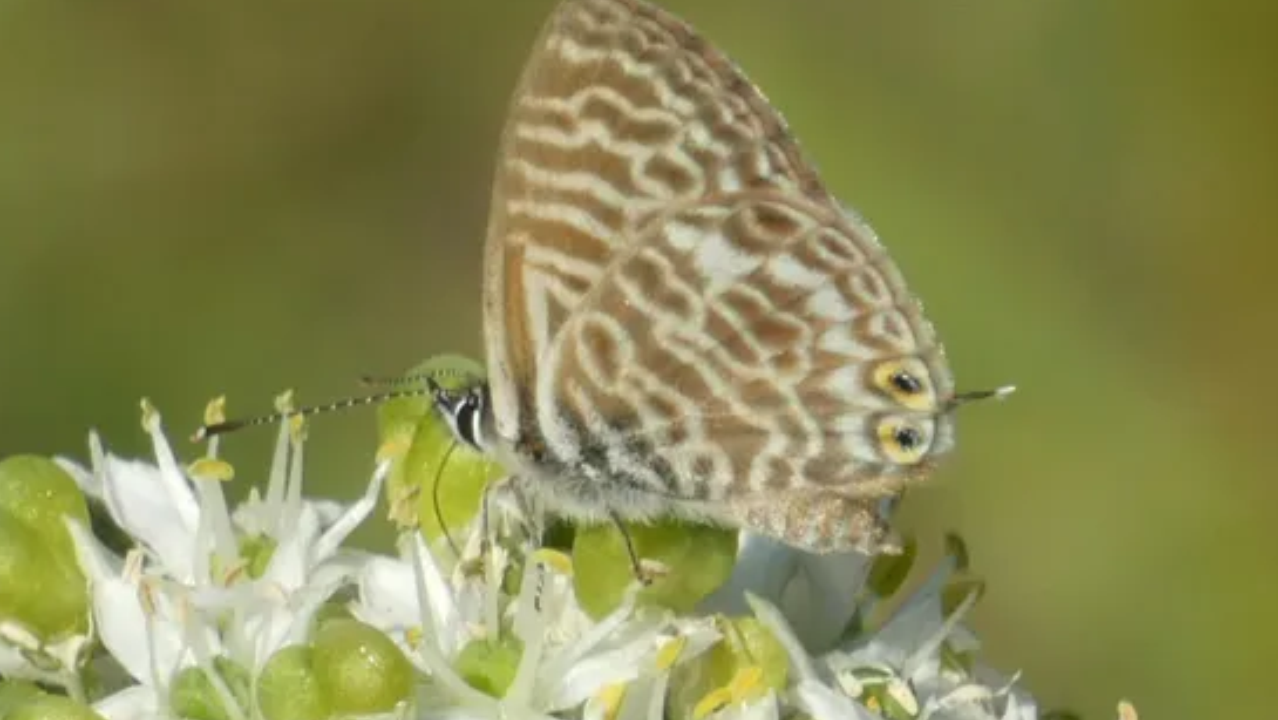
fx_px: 20339
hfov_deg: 3.6
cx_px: 619
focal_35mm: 600
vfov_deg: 2.0
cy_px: 424
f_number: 5.6
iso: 80
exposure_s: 1/200
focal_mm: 84
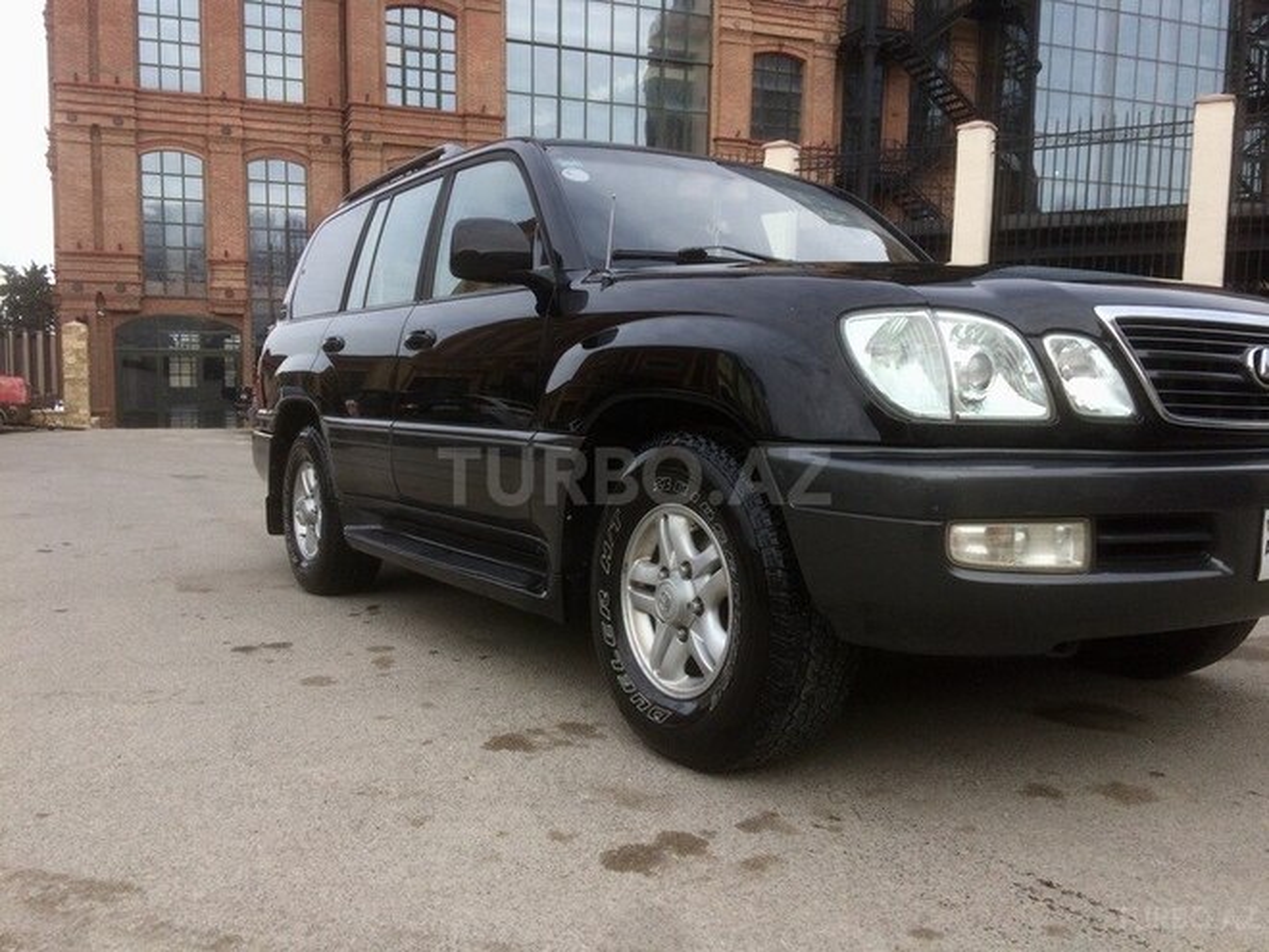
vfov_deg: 48.2
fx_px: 1063
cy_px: 476
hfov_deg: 61.7
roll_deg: +0.0
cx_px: 634
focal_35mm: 29
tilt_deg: -4.0
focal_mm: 4.15
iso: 32
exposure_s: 1/451
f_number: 2.2
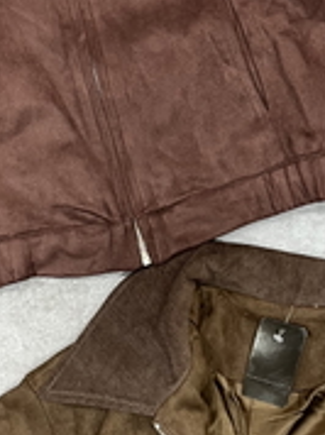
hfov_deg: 18.8
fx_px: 979
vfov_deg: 25.0
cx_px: 147
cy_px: 265
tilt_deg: -88.3
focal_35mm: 78
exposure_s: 1/50
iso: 160
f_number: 1.6
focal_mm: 5.1
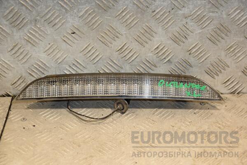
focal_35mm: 99
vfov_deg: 13.8
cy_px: 82
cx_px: 124
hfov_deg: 20.6
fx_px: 679
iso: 800
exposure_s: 1/160
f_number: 5.3
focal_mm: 66
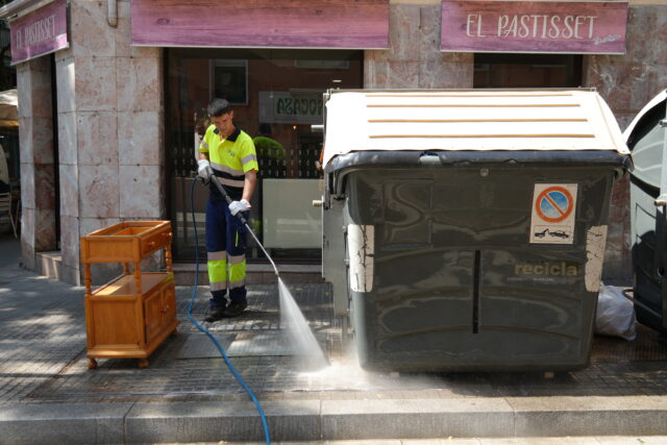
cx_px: 334
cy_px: 222
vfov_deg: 36.9
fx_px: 667
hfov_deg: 53.1
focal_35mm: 36
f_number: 4.5
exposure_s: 1/200
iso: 100
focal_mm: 24
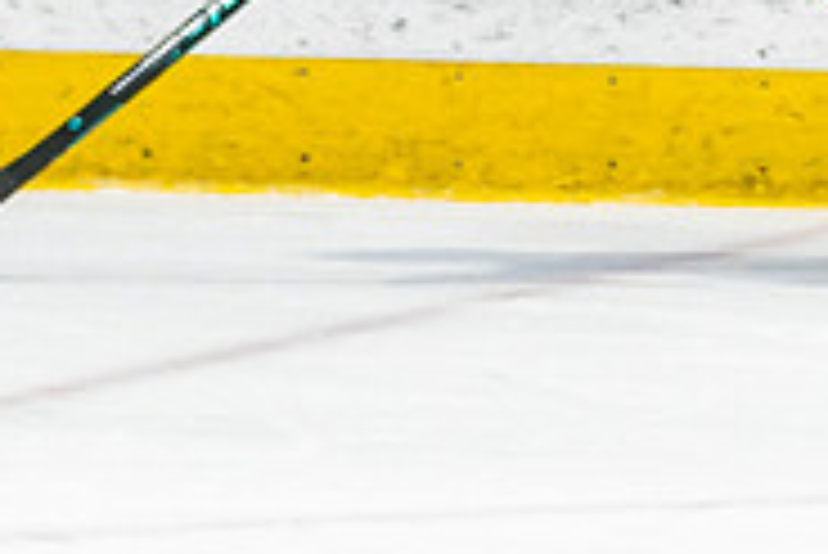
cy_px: 172
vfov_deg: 1.3
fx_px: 24537
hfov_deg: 1.9
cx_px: 497
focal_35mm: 1066
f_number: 3.2
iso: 400
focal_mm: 135
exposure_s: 1/640
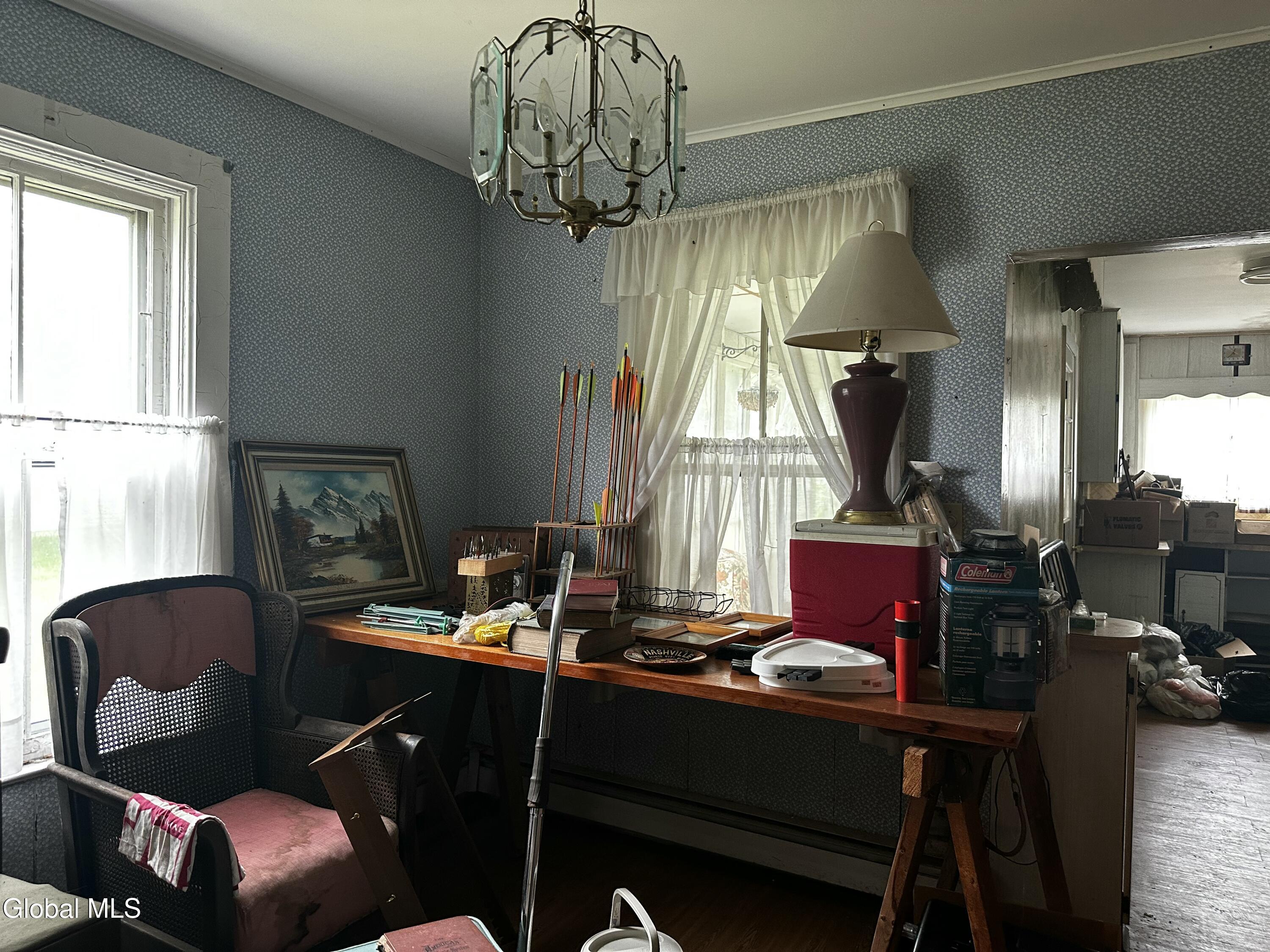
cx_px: 635
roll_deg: -0.8
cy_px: 476
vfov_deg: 56.8
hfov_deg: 71.6
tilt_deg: -0.6
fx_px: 881
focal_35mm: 24
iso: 320
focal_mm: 6.86
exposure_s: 1/60
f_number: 1.78
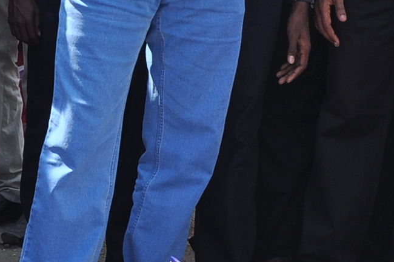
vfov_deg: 7.7
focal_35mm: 178
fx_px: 1946
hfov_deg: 11.6
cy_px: -15
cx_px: 180
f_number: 8
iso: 200
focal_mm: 24
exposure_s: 1/250
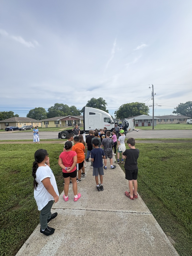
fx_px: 104
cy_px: 128
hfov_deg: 85.7
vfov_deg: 102.1
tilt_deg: -2.4
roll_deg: +2.0
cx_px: 96
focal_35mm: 14
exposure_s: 1/1976
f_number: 2.2
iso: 50
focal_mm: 2.22
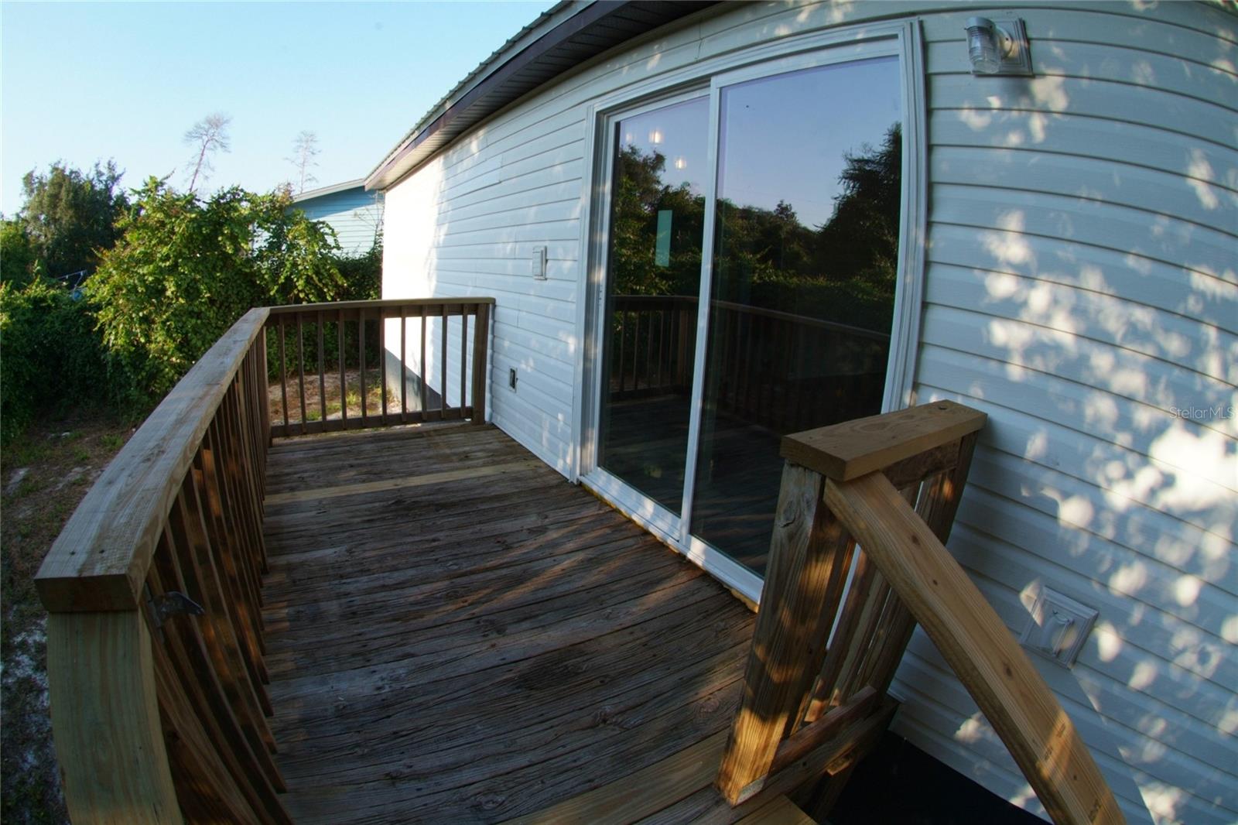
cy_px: 412
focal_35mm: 16
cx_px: 619
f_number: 8
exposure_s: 1/180
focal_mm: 10.5
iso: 400
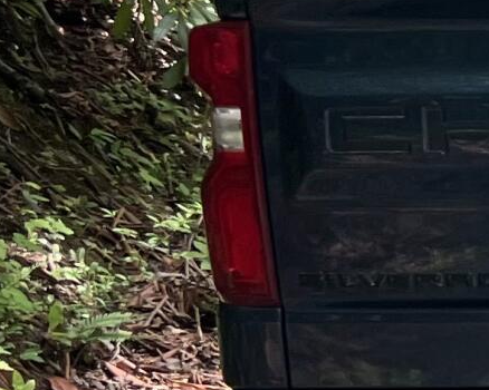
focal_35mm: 174
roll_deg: -0.5
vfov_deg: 8.8
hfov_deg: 10.0
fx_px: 2517
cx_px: 1097
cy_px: 347
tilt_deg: -4.2
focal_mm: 5.7
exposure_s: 1/327
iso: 50
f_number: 1.5
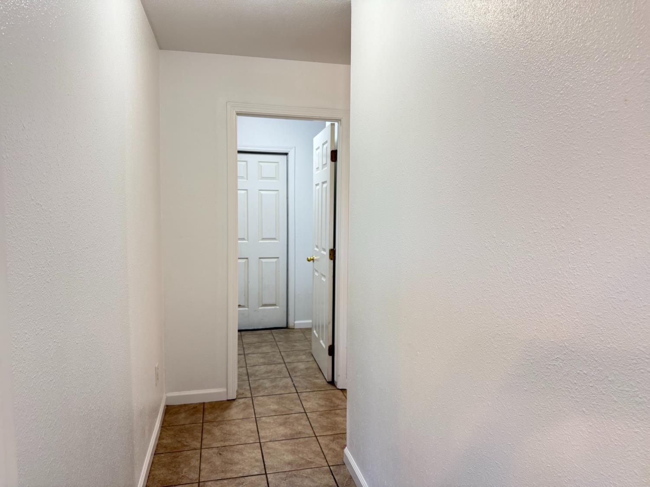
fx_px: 451
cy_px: 244
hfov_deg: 71.6
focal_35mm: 24
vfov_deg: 56.8
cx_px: 325
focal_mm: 6.76
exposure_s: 1/60
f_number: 1.78
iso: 160
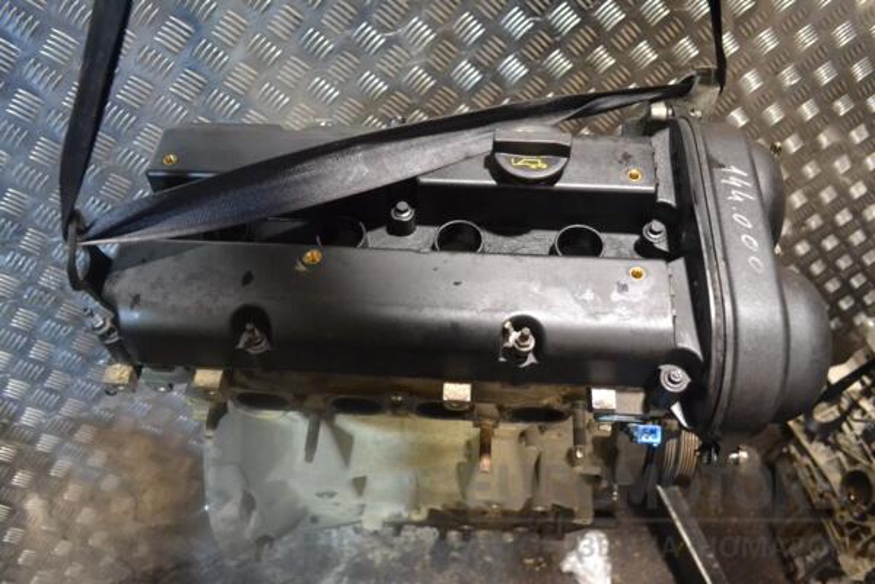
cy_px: 292
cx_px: 438
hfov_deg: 61.9
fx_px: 729
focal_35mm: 30
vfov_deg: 43.6
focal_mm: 20
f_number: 4.5
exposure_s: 1/80
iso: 3200
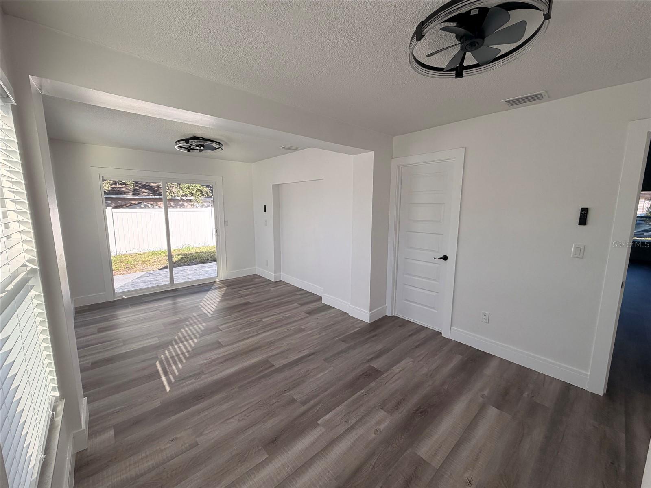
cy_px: 244
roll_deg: -0.3
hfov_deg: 102.1
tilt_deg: -9.0
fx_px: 263
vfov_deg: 85.7
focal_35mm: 14
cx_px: 326
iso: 64
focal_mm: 2.22
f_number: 2.2
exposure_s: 1/207
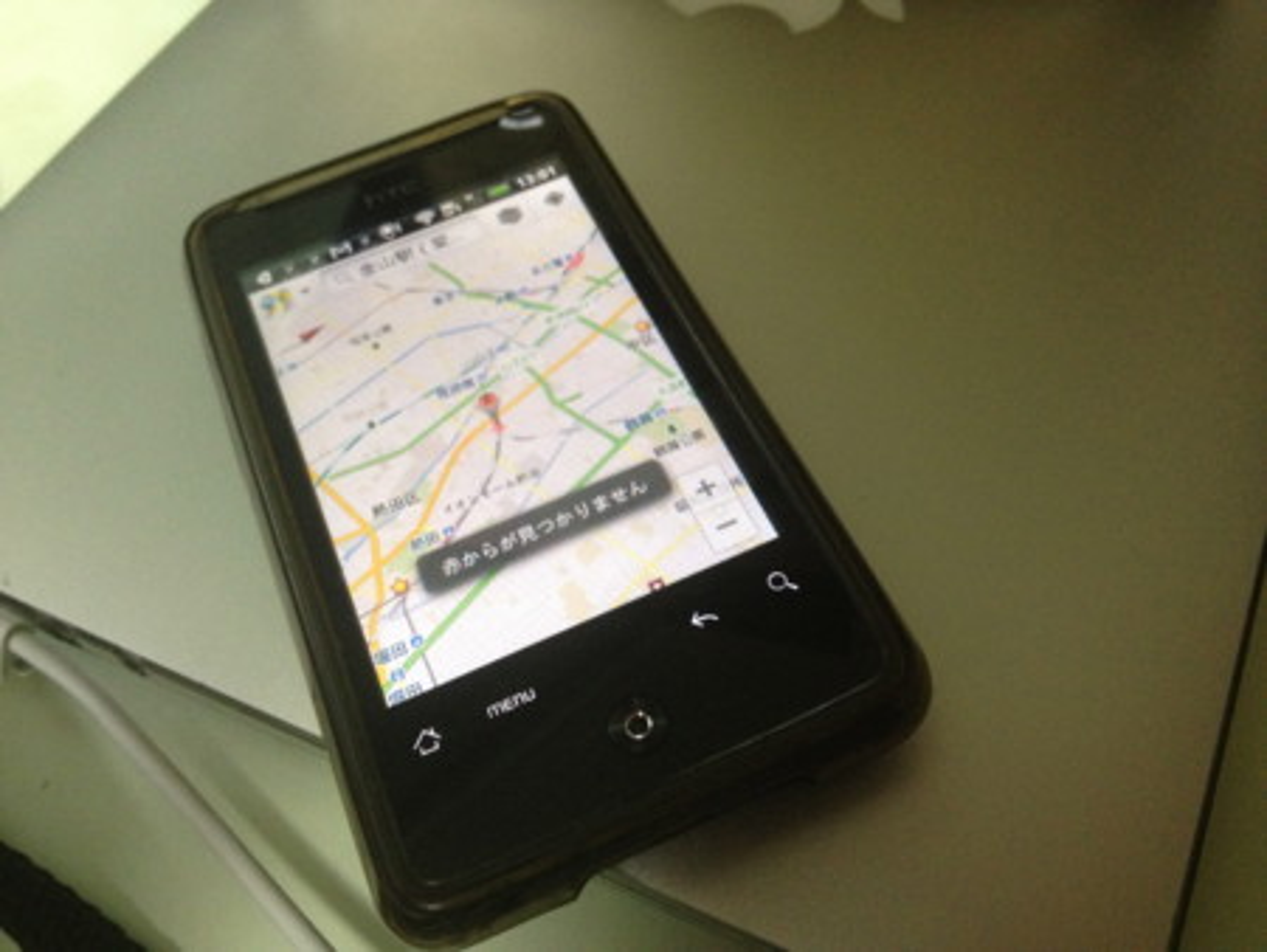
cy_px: 476
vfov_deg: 40.7
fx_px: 1282
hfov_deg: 52.6
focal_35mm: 35
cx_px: 634
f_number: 2.4
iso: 250
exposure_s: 1/20
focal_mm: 4.28
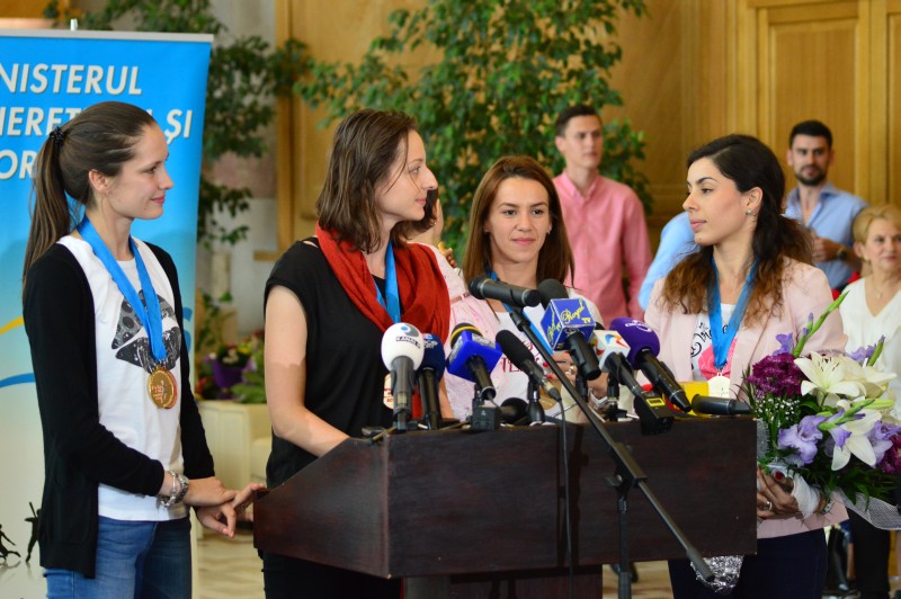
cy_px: 300
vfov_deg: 10.6
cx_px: 450
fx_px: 3226
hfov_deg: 15.9
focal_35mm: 129
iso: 1600
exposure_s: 1/400
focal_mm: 86
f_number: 4
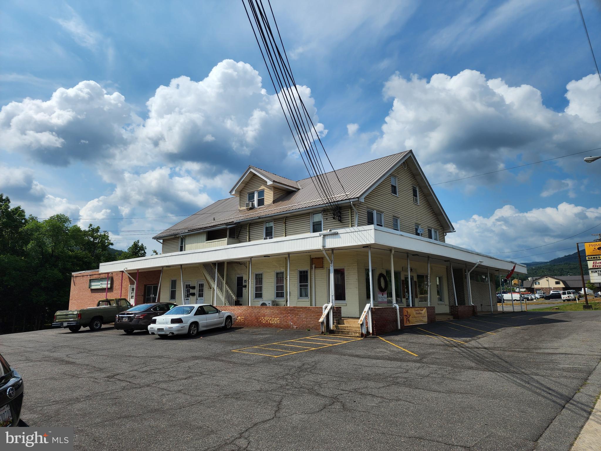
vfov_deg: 58.9
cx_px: 300
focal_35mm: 23
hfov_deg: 73.9
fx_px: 399
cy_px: 226
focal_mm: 6.4
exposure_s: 1/2082
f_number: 1.8
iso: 12
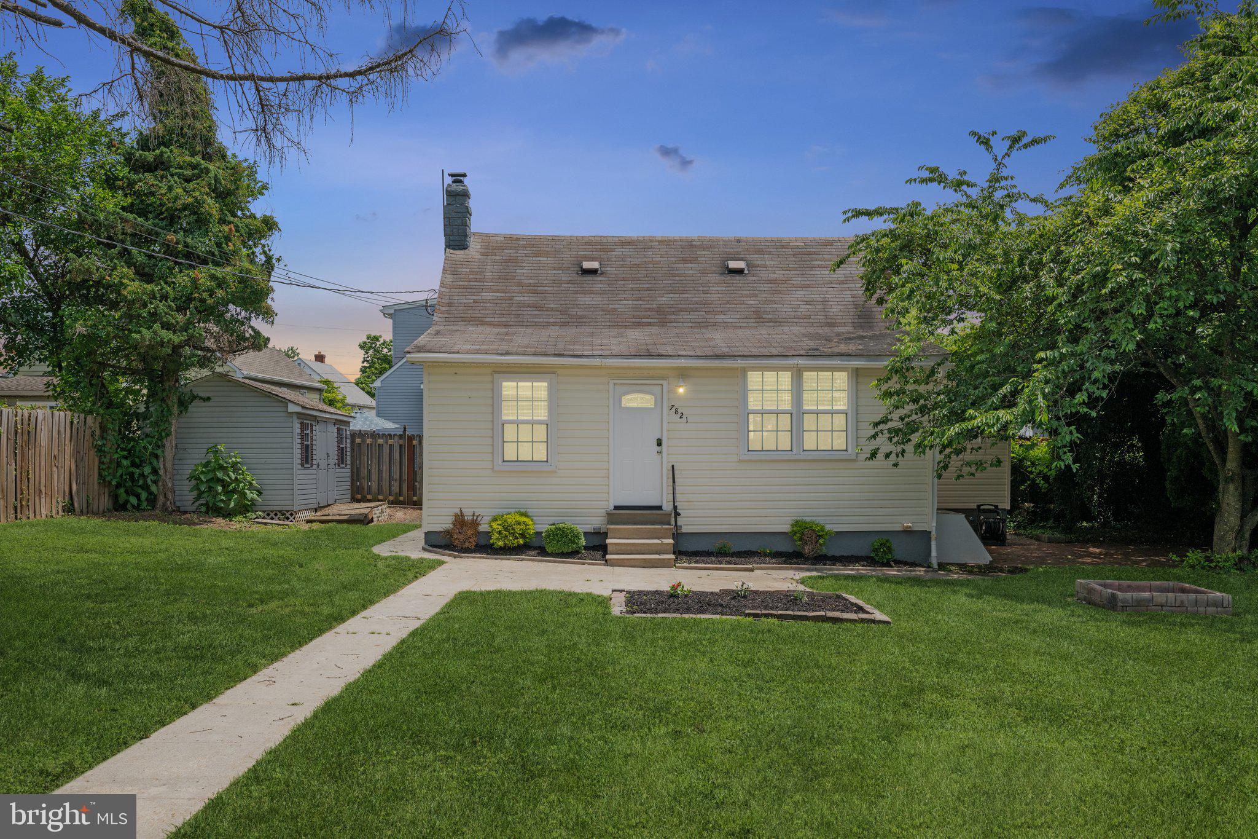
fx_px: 1048
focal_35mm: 30
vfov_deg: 43.6
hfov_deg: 61.9
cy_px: 420
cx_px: 629
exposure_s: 1/1000
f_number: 7.1
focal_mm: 30
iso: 400
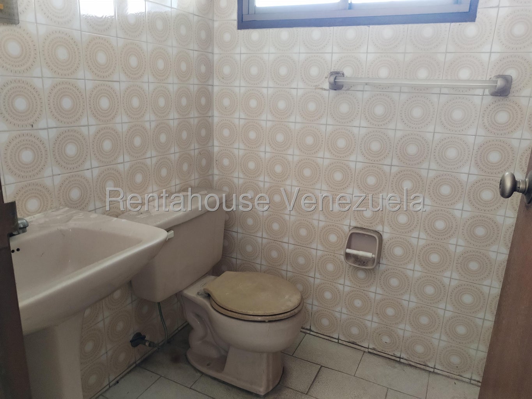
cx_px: 266
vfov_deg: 48.2
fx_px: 446
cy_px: 200
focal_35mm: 29
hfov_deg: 61.7
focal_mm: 4.75
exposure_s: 1/30
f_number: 1.8
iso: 683
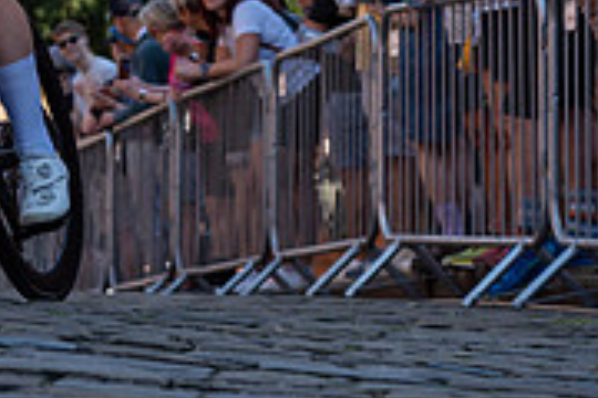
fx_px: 4020
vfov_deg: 5.6
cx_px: -100
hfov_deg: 8.4
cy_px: -131
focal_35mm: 242
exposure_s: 1/800
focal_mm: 75
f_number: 4
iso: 160
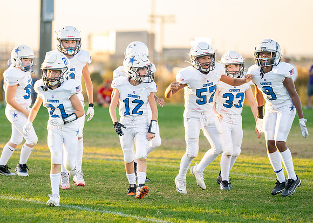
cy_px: 119
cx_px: 134
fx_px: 1962
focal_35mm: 221
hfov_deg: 9.1
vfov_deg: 6.5
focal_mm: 188
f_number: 2.8
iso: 1000
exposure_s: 1/1600
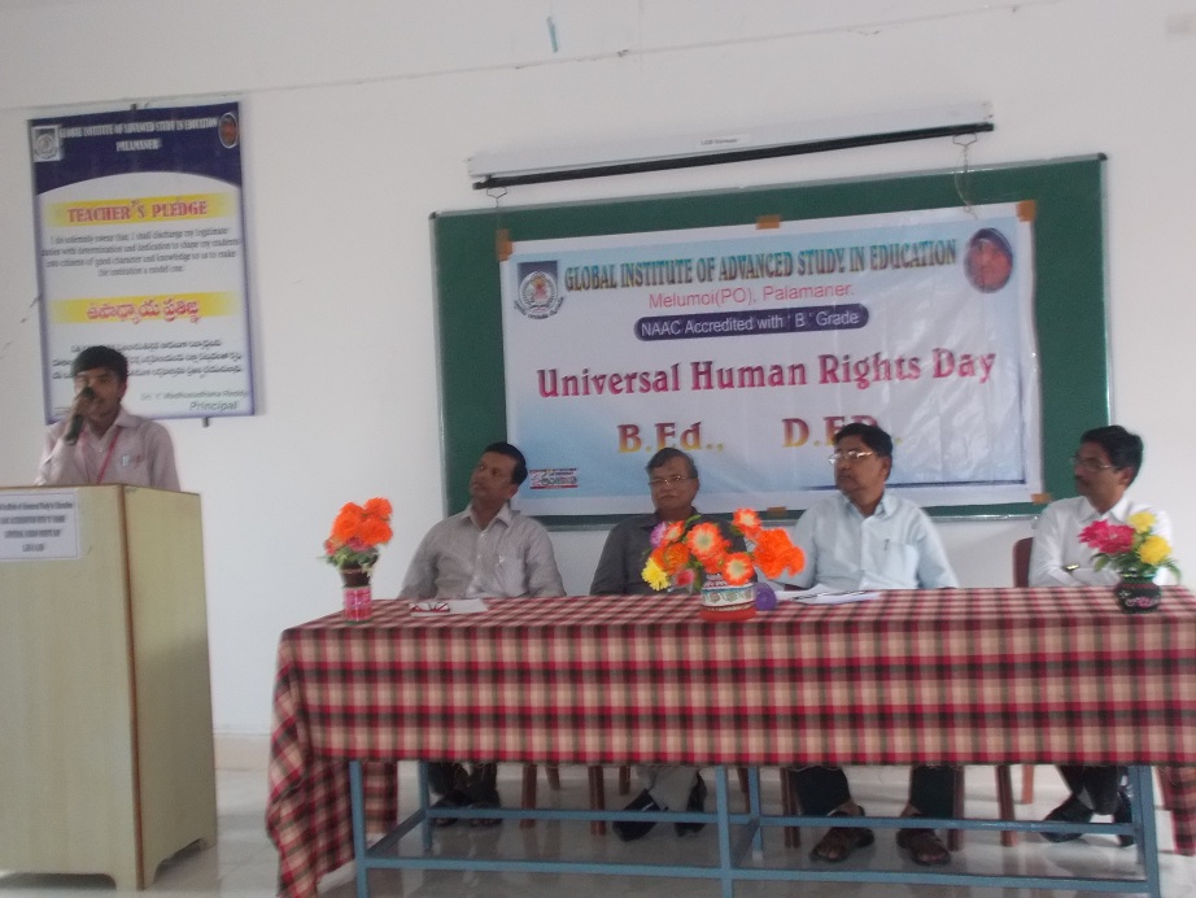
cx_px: 598
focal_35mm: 44
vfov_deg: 32.9
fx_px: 1521
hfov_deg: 42.9
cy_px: 449
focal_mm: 7.9
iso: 320
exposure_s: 1/30
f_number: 4.2
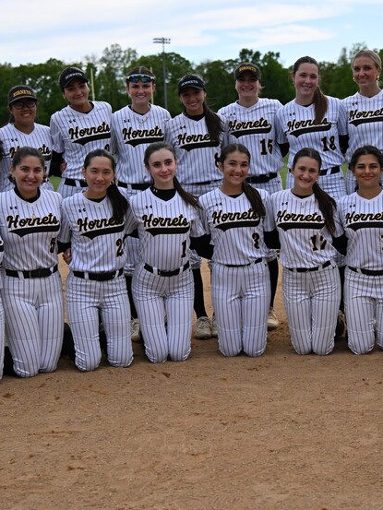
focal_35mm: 73
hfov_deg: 20.2
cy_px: 238
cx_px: 215
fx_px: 1077
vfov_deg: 26.7
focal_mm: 41
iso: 2000
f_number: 2.8
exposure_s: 1/32000
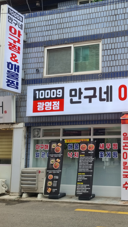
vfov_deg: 52.8
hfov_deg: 28.6
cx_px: 138
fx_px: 229
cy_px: 113
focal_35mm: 38
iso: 50
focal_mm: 5.4
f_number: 1.8
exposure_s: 1/465
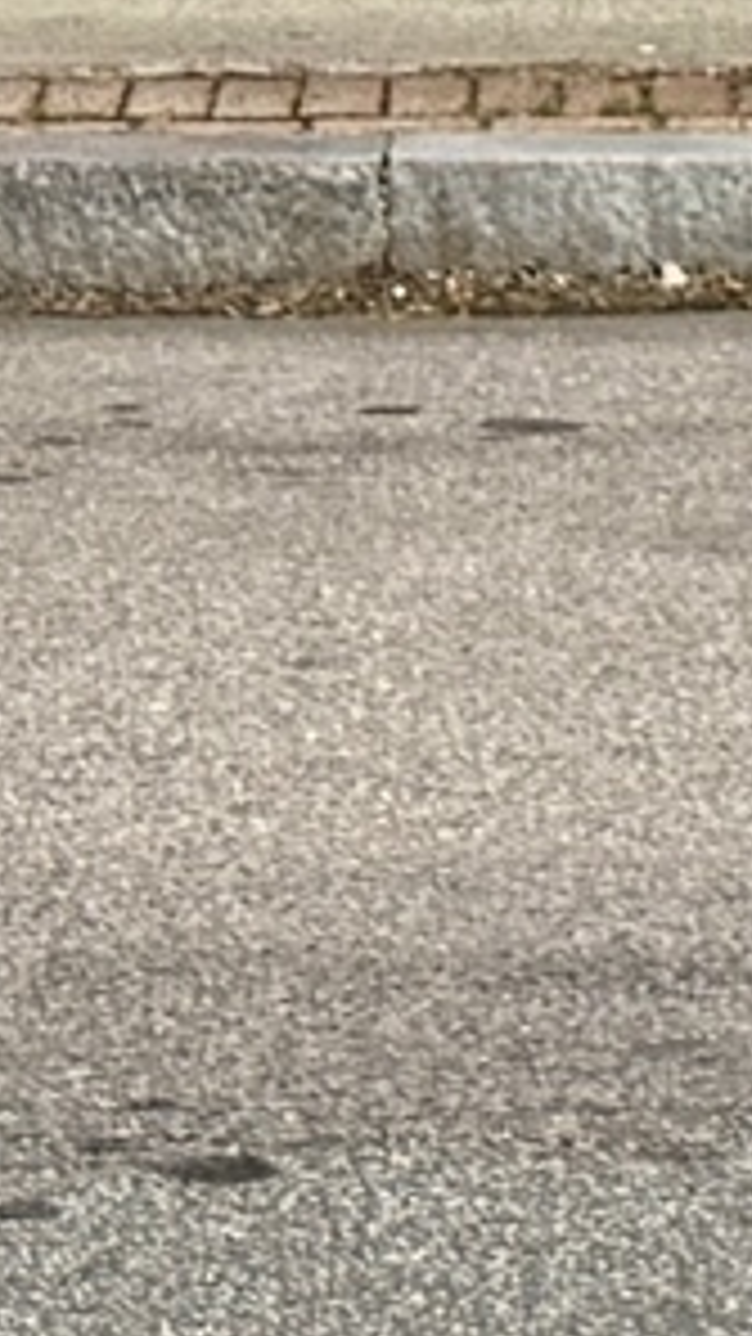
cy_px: -2533
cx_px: 320
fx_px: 9574
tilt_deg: +6.2
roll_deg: -0.2
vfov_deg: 7.2
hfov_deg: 4.5
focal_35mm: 270
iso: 80
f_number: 1.78
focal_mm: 6.76
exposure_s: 1/6173
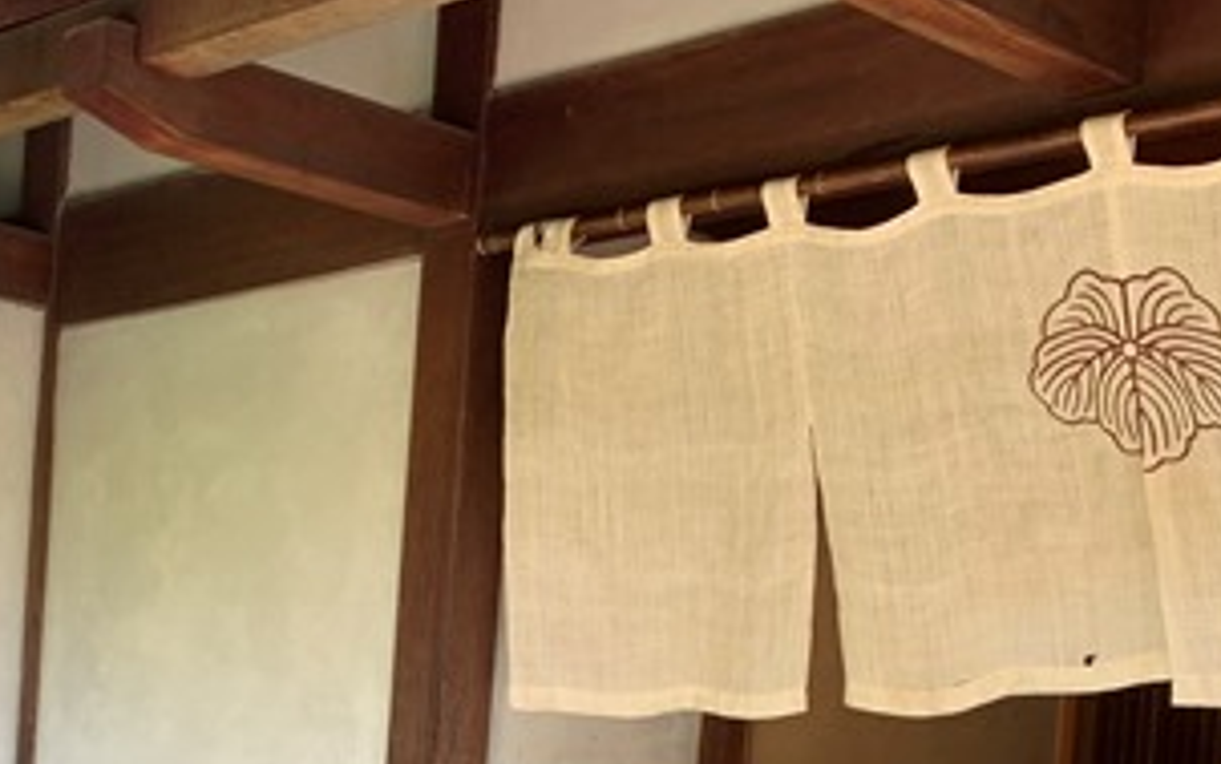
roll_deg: -3.7
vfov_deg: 17.6
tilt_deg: -2.1
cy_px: 962
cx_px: 307
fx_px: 2330
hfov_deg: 28.9
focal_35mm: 70
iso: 25
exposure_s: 1/159
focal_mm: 4.25
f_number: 1.8
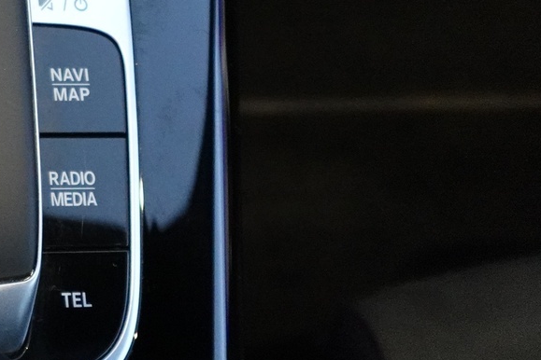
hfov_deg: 28.4
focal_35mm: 56
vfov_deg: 23.9
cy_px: 86
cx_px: -184
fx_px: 841
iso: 3200
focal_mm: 7.6
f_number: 2
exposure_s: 1/80
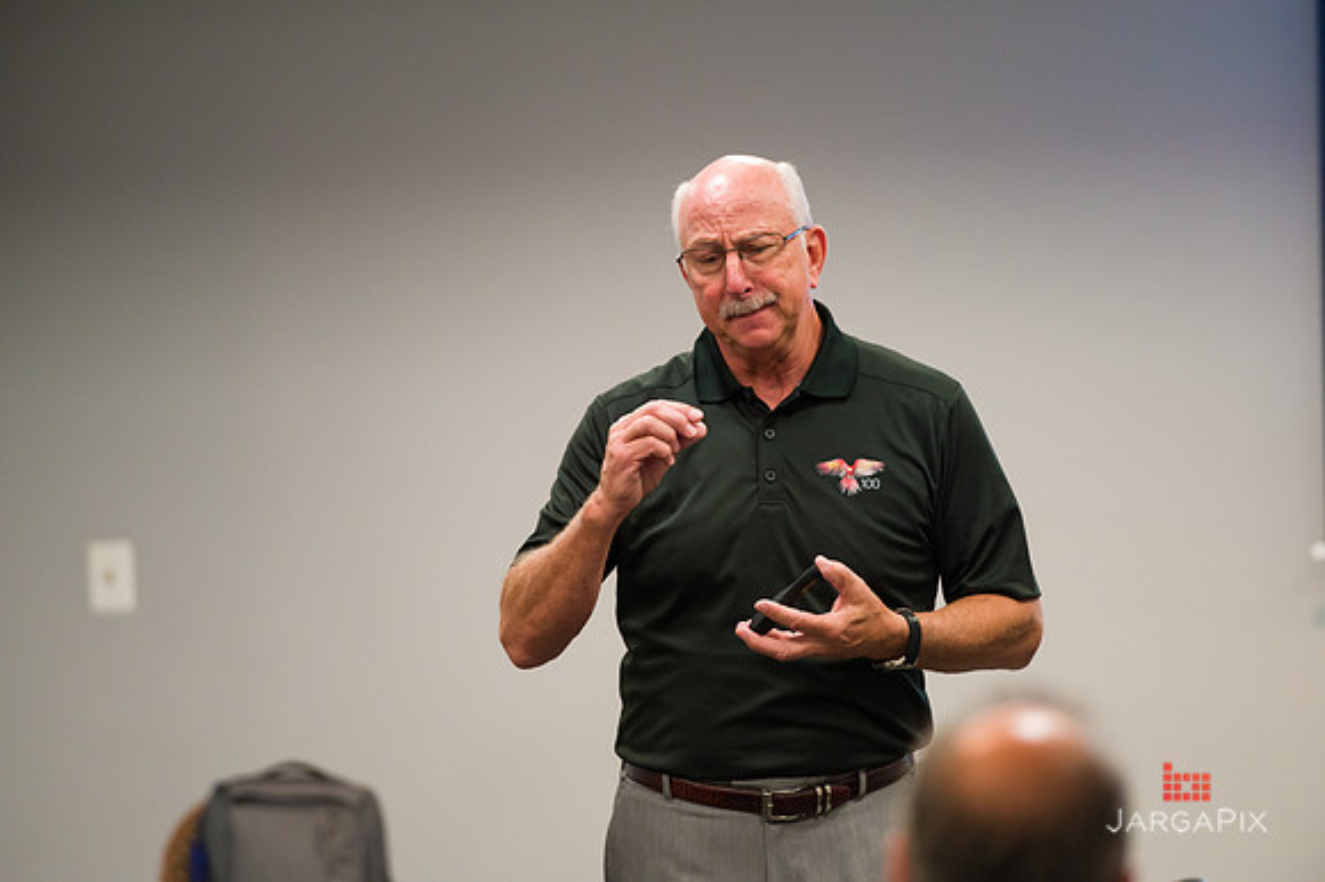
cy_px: 441
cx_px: 662
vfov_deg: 6.9
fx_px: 7357
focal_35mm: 200
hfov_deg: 10.3
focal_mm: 200
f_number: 3.2
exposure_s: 1/125
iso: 2500
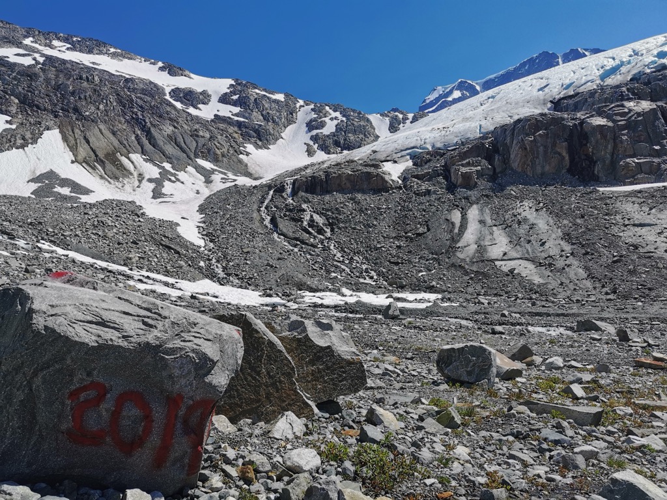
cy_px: 250
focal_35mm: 27
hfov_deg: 65.3
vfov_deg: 51.4
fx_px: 520
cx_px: 334
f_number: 1.6
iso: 50
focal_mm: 5.56
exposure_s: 1/4202
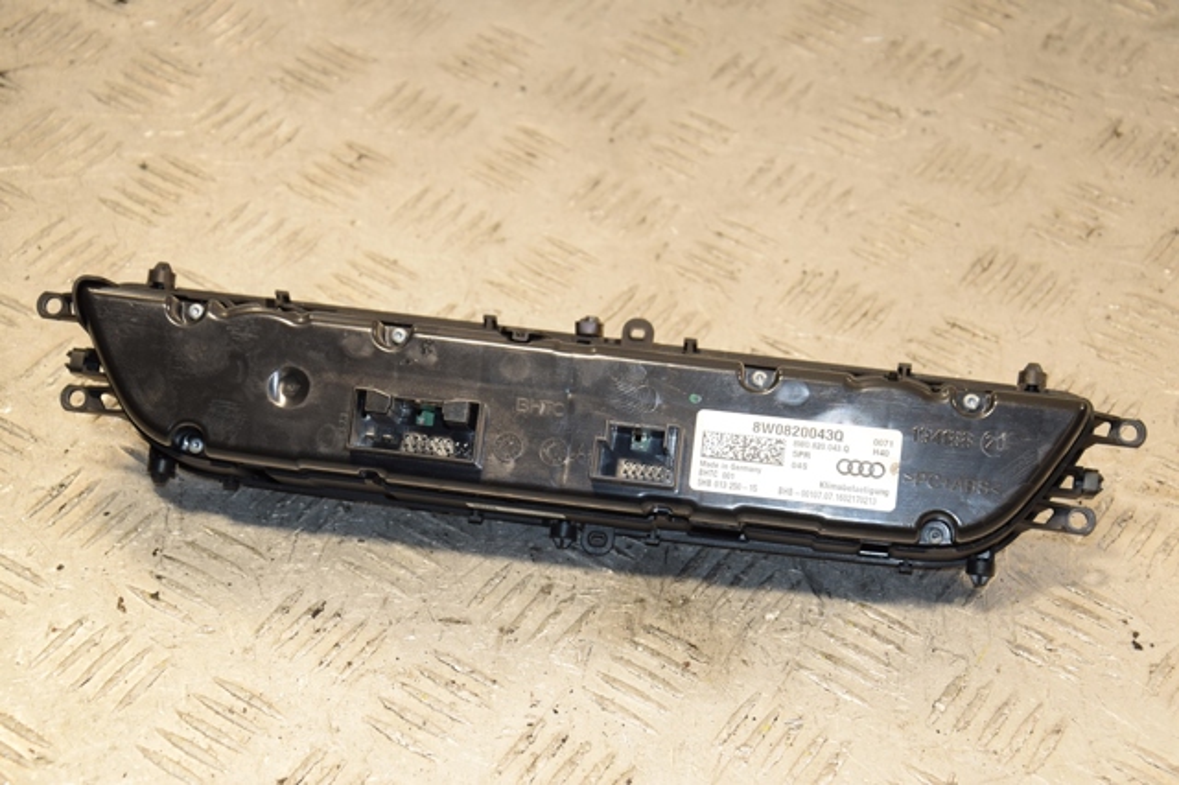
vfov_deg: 15.7
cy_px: 392
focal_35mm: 87
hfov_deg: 23.4
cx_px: 590
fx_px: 2848
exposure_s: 1/200
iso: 800
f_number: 7.1
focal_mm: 58
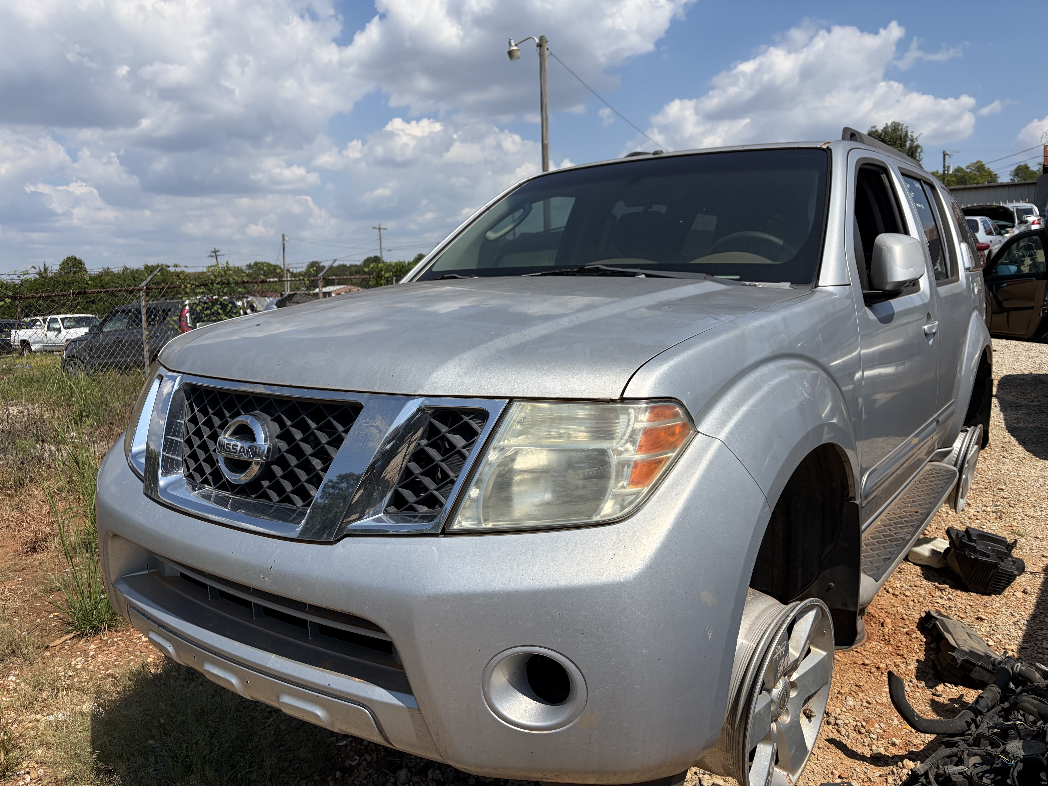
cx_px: 524
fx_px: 787
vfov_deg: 53.1
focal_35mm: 26
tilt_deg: -7.3
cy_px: 393
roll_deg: +2.7
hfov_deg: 67.3
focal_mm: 5.96
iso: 50
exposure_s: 1/6993
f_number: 1.6
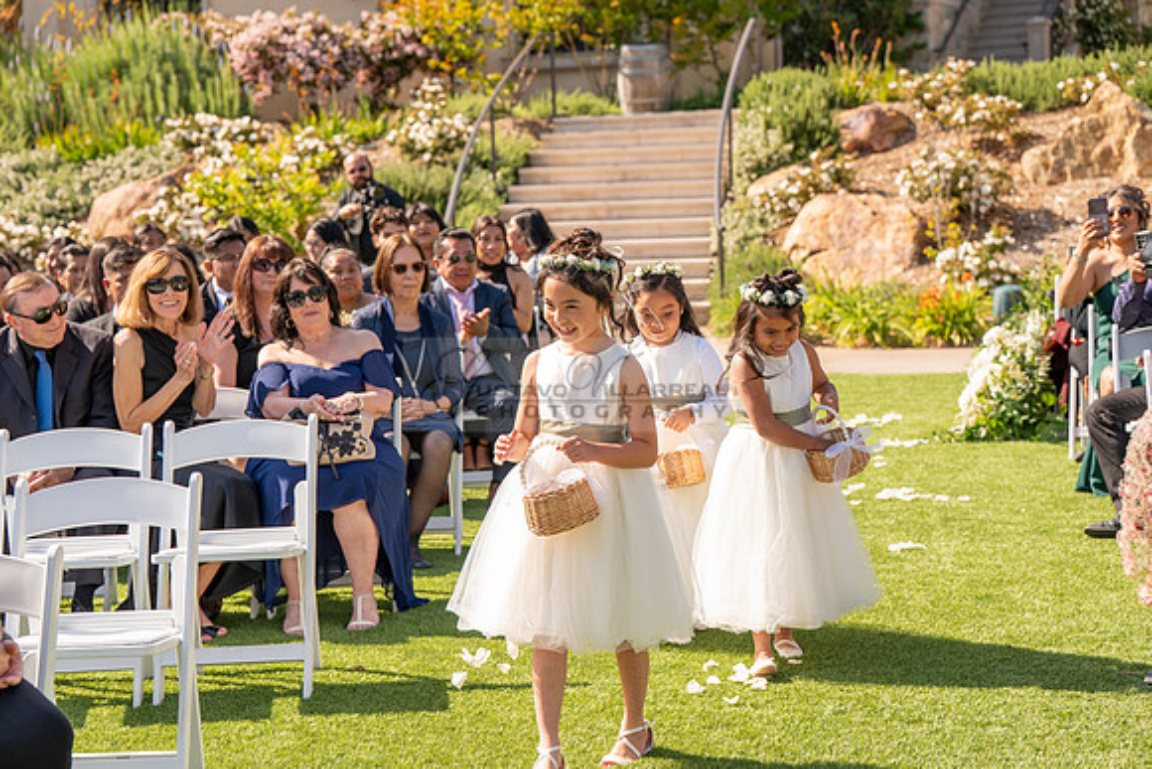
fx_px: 2240
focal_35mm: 70
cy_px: 384
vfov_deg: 19.5
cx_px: 576
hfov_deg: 28.8
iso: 200
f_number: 4.5
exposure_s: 1/1000
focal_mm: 70
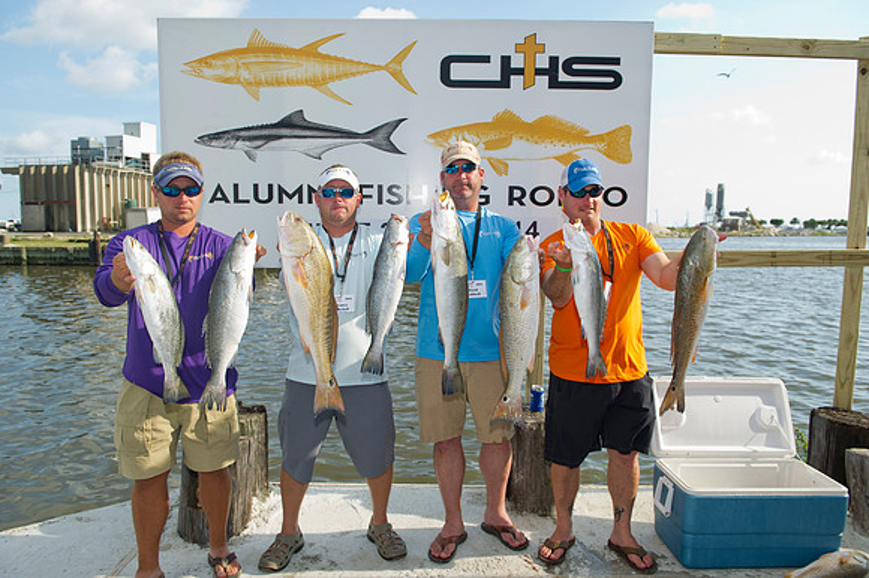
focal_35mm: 27
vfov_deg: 47.9
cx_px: 434
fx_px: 651
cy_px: 289
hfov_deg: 67.4
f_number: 6.3
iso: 125
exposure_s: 1/250
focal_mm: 27
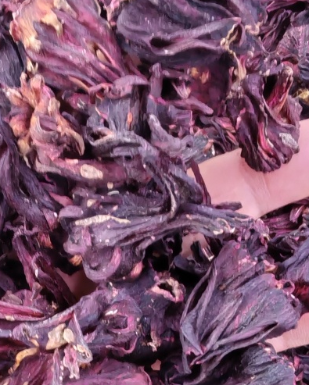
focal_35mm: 57
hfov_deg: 26.3
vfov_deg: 32.2
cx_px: 70
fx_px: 651
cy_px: 299
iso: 160
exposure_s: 1/20
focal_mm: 1.96
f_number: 2.2
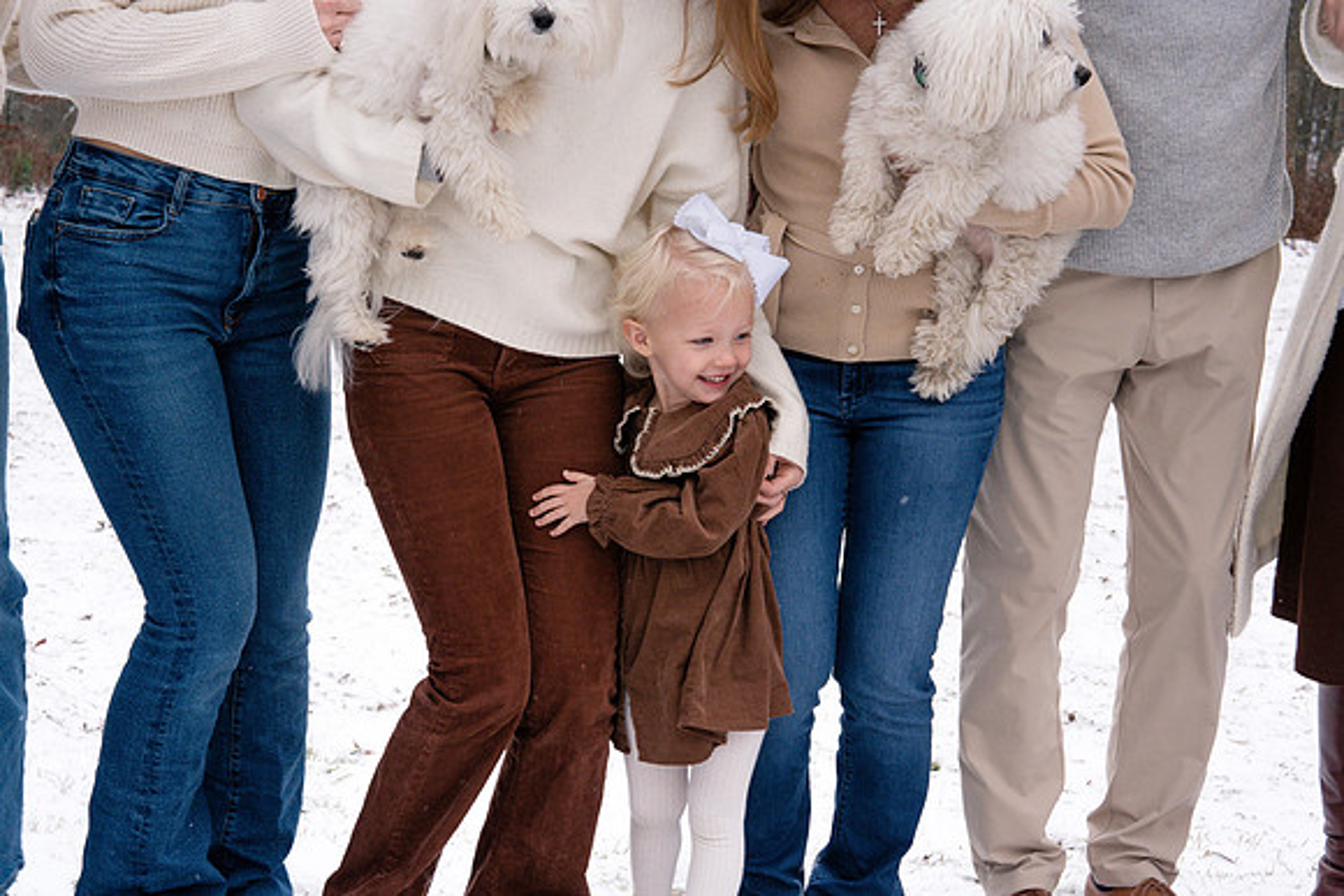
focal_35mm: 70
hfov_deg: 28.8
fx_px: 2614
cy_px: 448
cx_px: 672
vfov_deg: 19.5
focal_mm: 70
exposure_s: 1/250
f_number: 13
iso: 800
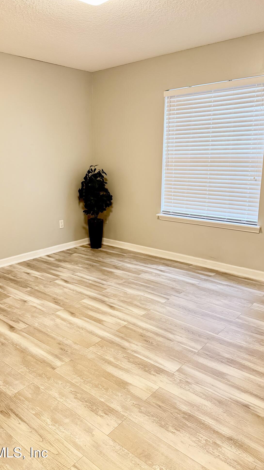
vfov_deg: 69.9
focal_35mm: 27
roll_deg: +0.5
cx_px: 104
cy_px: 232
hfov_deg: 42.6
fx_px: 336
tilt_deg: -12.9
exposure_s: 1/60
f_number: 1.78
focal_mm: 6.76
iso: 800
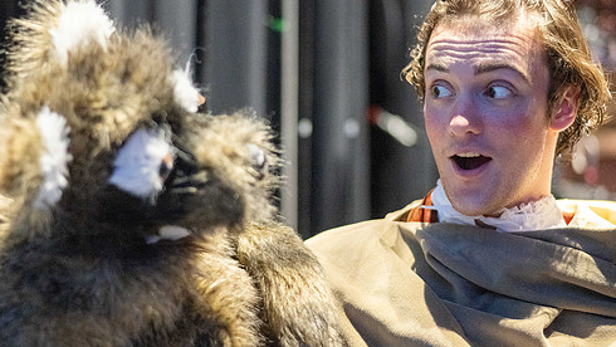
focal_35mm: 62
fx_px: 1013
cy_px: 151
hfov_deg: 33.8
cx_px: 322
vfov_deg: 19.4
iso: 8000
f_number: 1.8
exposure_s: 1/125
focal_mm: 50
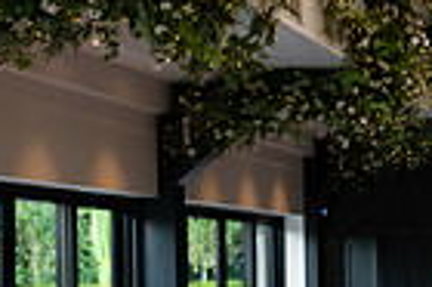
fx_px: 1294
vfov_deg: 12.5
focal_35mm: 108
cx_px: 629
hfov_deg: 17.3
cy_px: 298
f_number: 3.5
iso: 640
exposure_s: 1/160
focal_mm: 26
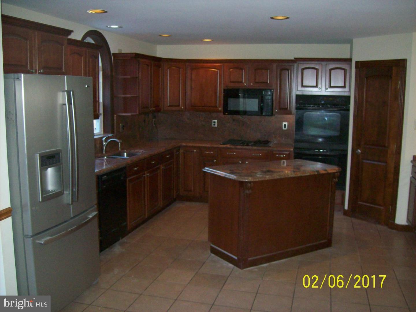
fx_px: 433
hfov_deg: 51.4
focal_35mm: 36
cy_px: 156
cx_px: 208
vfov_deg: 39.7
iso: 200
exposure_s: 1/64
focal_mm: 6
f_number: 2.7
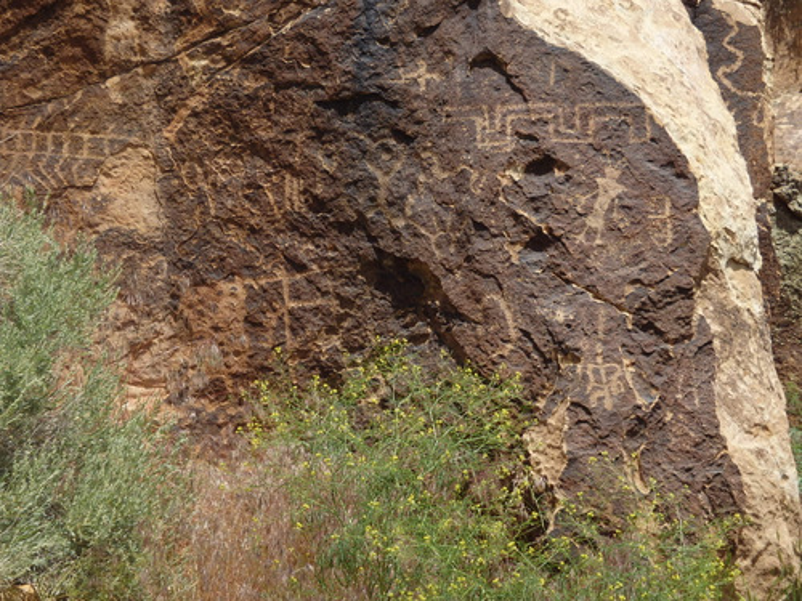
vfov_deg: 10.6
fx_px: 3244
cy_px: 300
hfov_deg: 14.1
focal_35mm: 140
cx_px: 401
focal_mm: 25
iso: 125
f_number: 5.9
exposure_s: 1/400
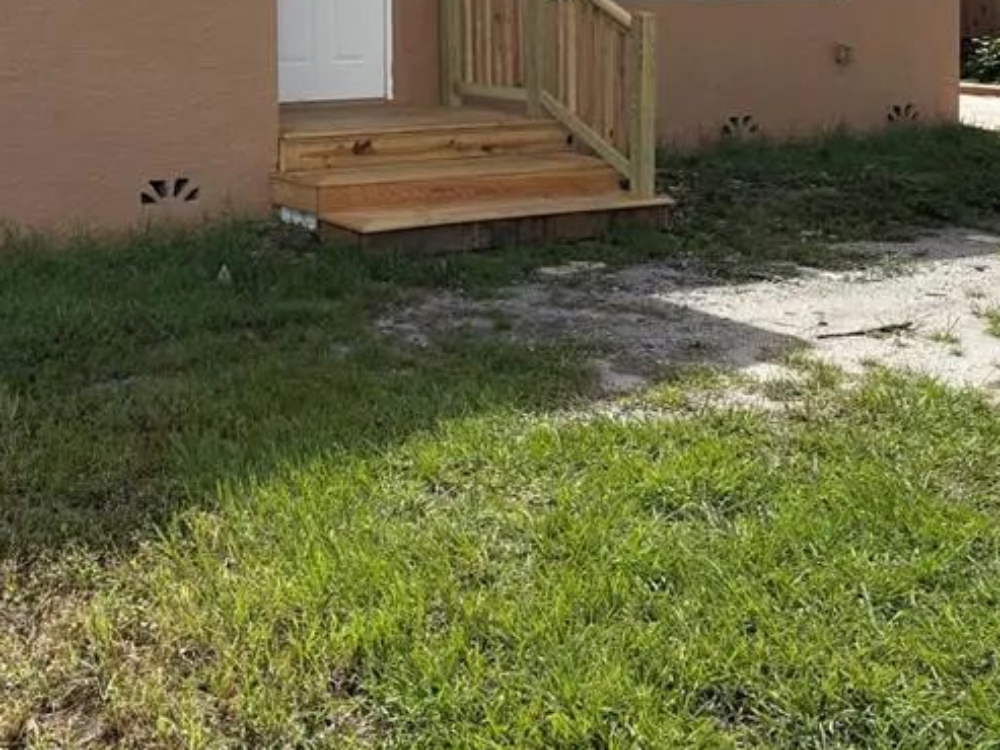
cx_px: 282
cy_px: -24
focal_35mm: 54
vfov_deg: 25.5
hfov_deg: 35.0
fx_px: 1560
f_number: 1.6
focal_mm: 5.96
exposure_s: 1/6993
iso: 80
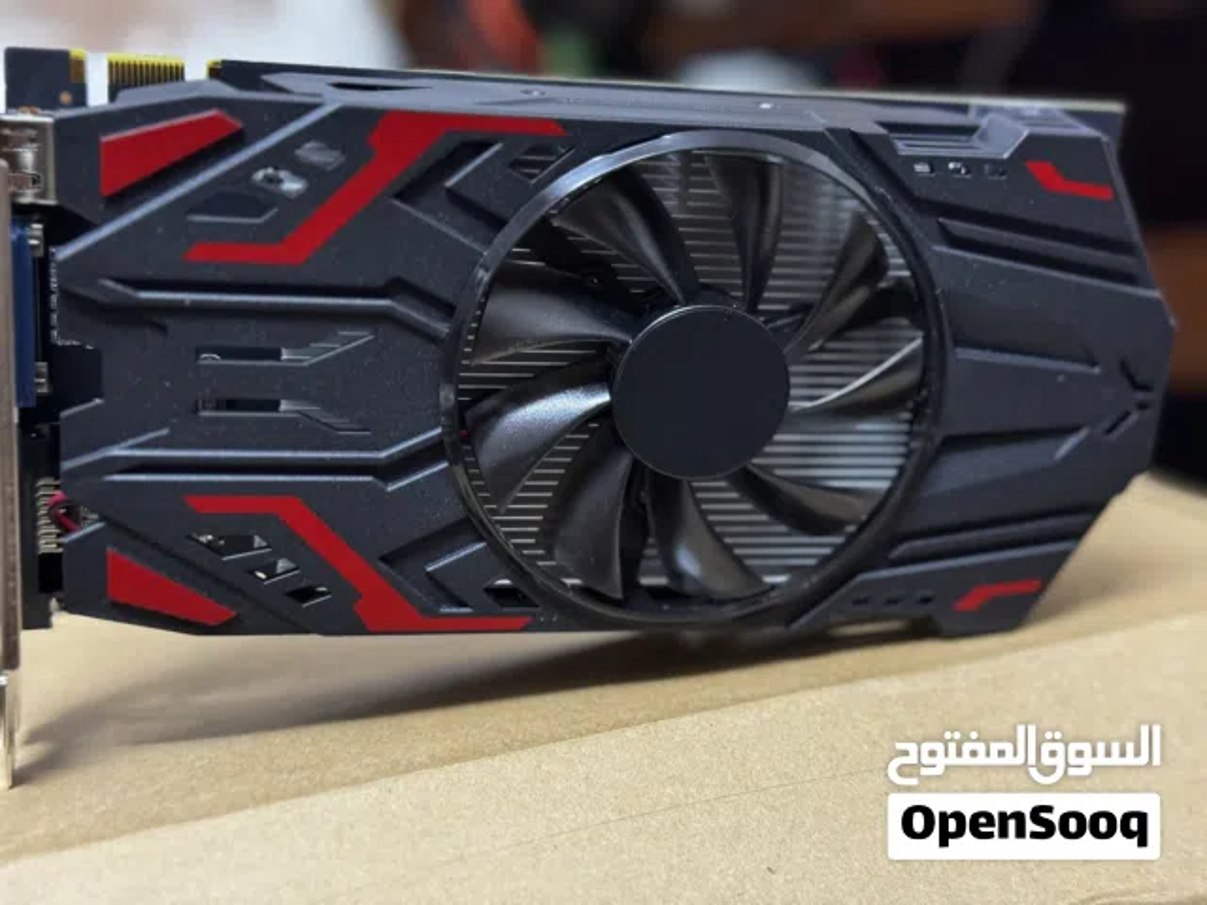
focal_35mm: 48
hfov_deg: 39.7
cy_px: 452
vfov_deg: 30.3
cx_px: 604
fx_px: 1674
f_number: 1.78
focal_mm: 6.76
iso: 500
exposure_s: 1/33
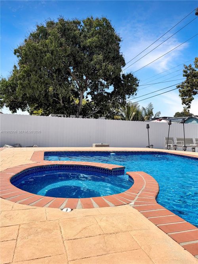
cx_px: 99
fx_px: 183
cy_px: 132
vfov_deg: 71.6
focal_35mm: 24
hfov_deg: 56.8
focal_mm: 6.76
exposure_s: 1/6711
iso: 80
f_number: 1.78
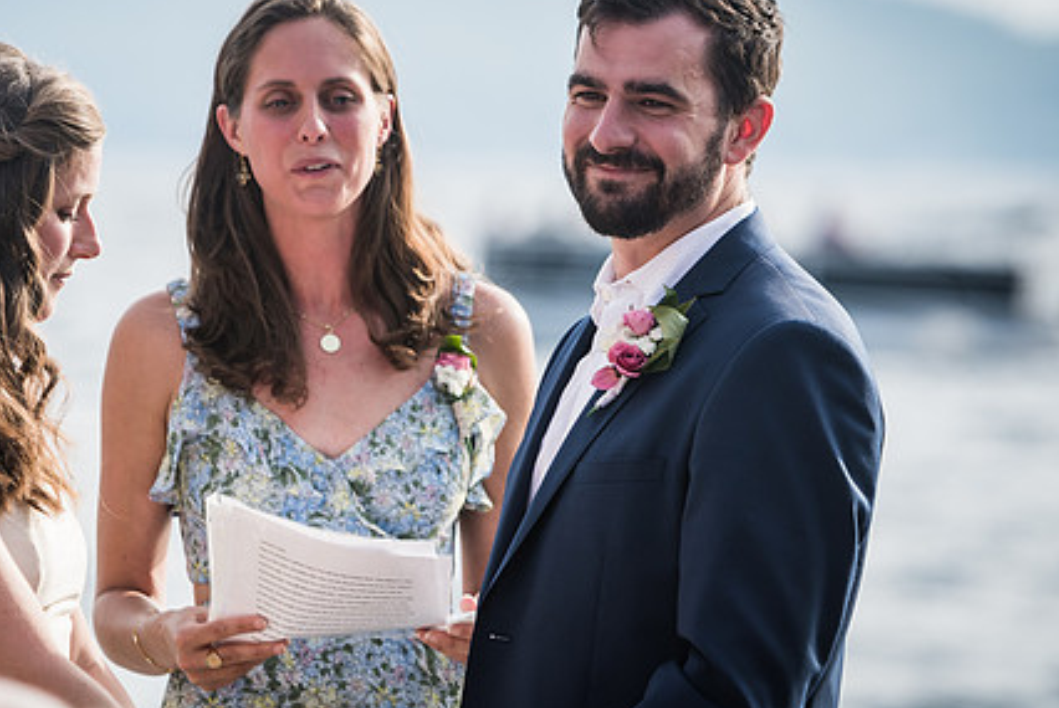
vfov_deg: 3.4
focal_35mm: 408
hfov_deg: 5.0
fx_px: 12014
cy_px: 327
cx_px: 351
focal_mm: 200
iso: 200
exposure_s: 1/800
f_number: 4
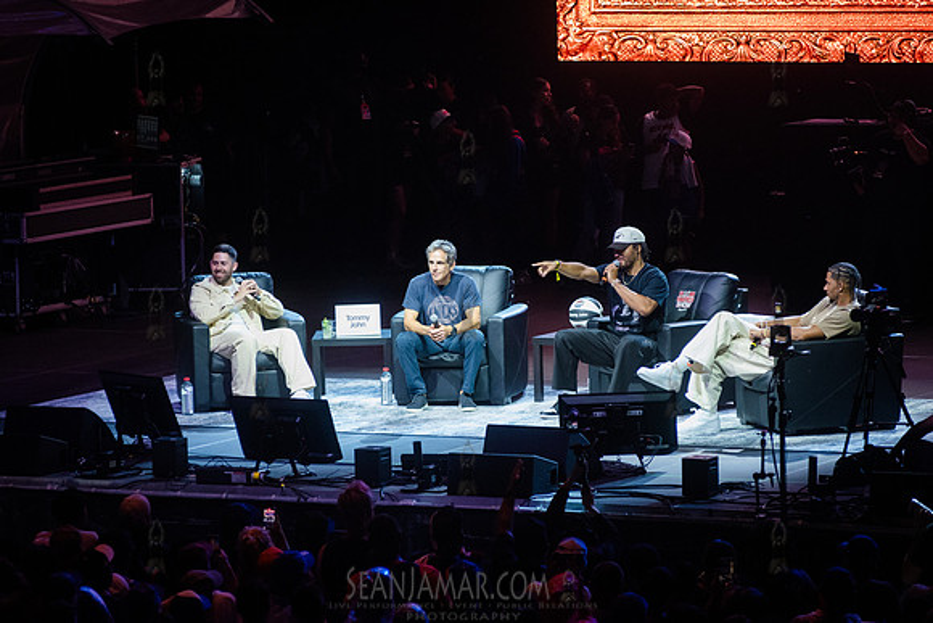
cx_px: 459
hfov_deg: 10.0
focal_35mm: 206
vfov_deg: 6.7
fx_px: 5343
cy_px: 312
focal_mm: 200
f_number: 4.5
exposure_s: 1/1000
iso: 5000
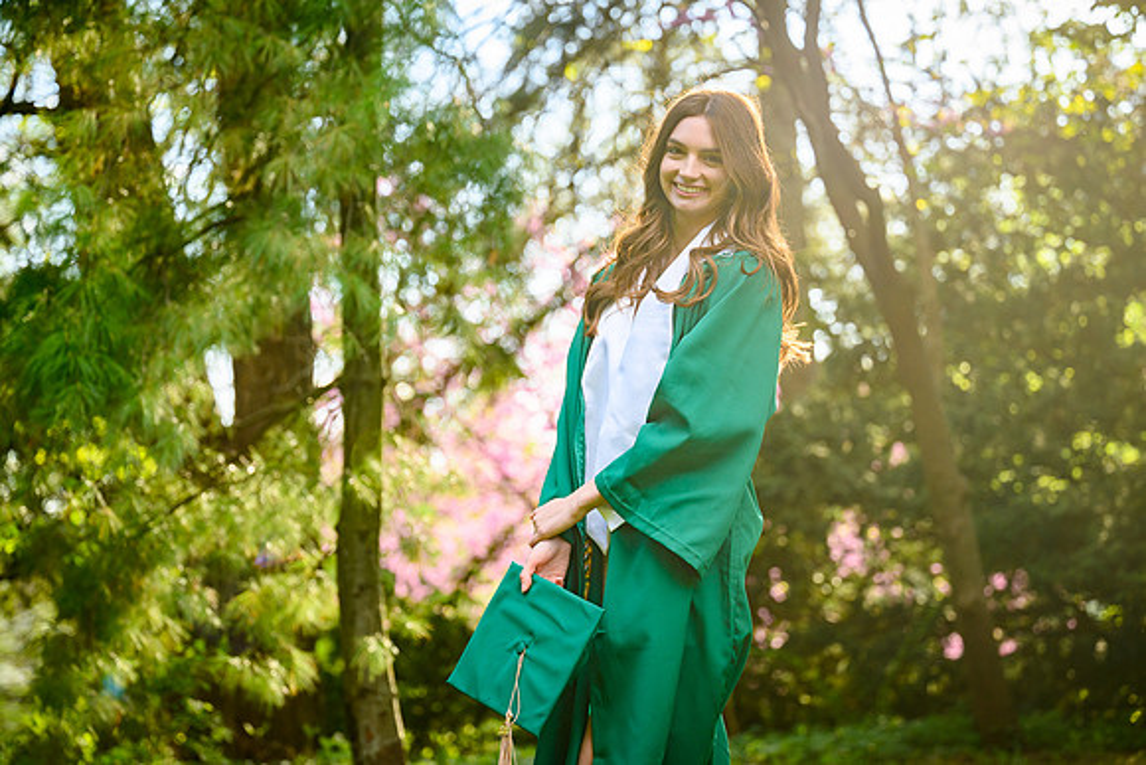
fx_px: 2585
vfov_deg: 16.8
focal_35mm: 81
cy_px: 322
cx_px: 558
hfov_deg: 25.0
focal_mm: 70
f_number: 2.8
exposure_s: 1/400
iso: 100
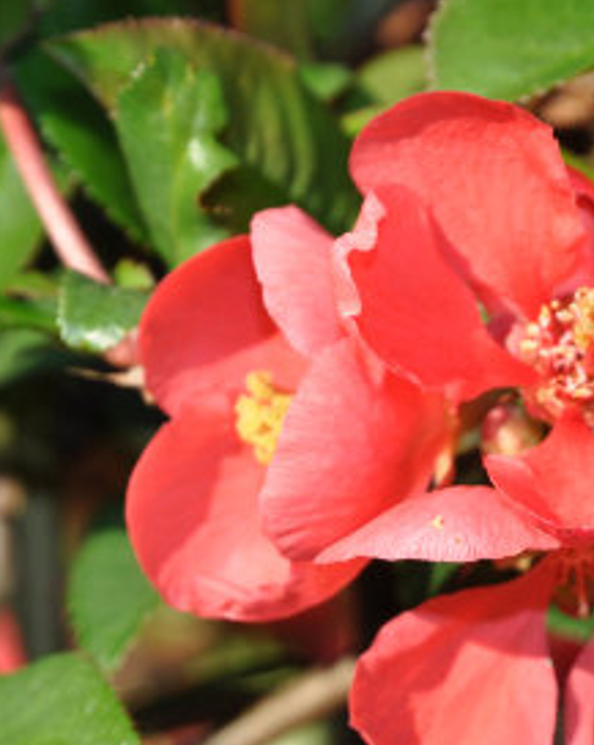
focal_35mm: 269
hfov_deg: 5.7
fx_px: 5922
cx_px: 493
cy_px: 457
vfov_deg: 7.2
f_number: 9
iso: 200
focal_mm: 85
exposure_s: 1/200
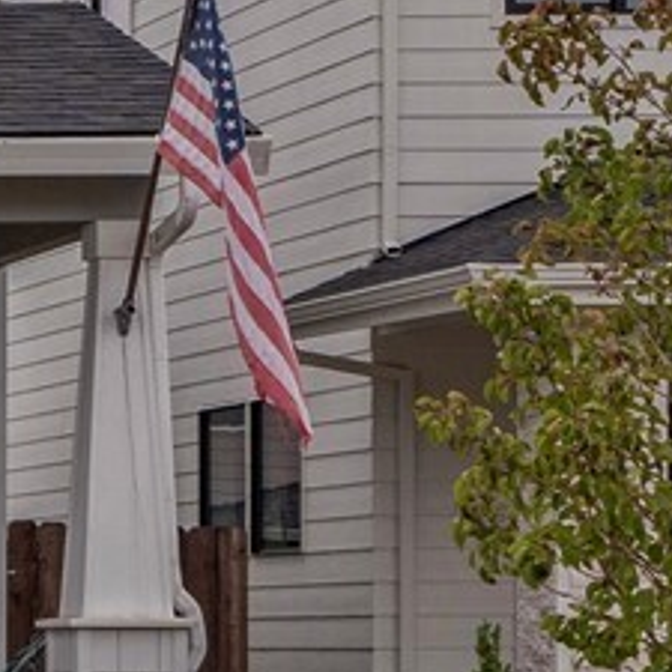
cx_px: -1380
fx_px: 4502
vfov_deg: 8.5
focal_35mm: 205
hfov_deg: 7.5
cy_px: 514
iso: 400
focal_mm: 32
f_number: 9
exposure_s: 1/125
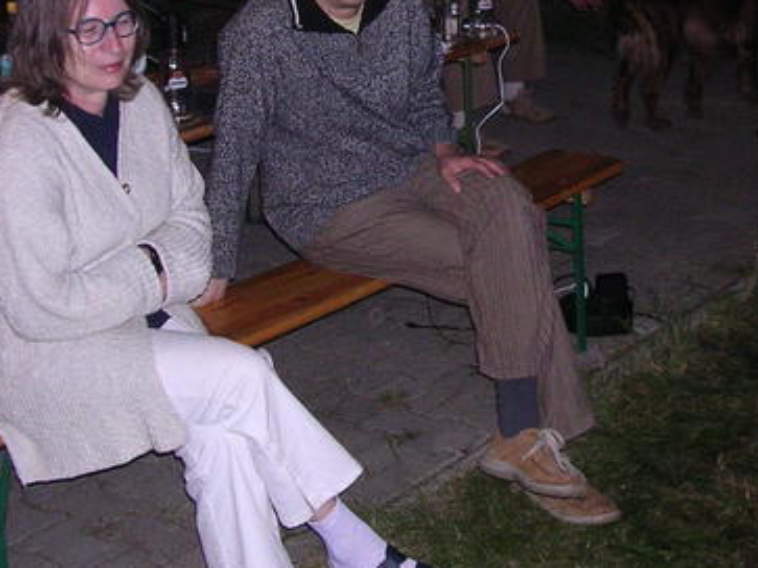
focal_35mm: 67
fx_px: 1467
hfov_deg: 28.6
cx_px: 553
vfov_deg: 21.6
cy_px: 94
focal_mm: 5.8
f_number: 2.8
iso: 400
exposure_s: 1/60.1
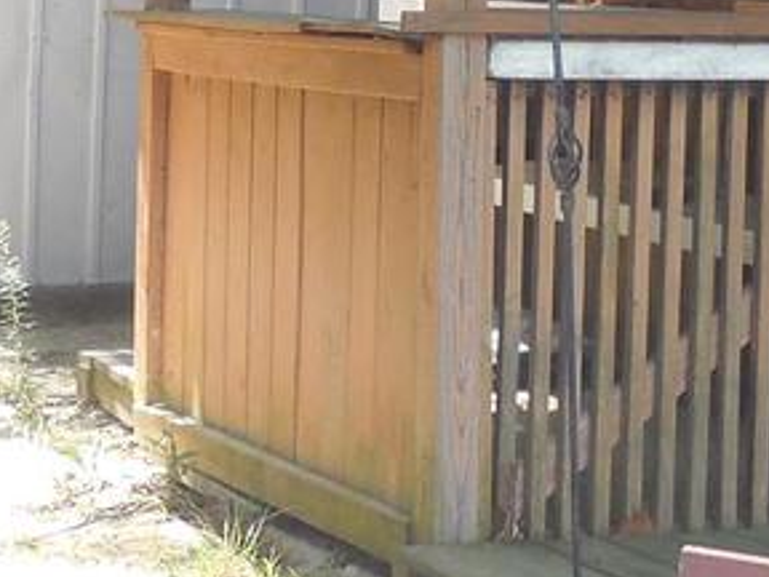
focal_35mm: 130
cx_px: 459
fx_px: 2888
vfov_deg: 10.9
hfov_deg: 15.2
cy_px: -363
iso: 125
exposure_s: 1/125
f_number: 3.5
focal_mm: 4.6
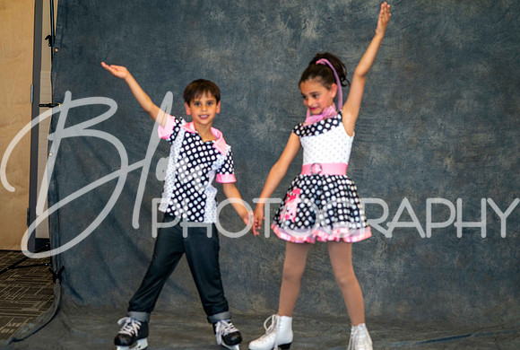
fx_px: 1273
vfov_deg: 15.6
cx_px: 250
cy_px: 177
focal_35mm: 88
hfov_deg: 23.1
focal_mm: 85
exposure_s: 1/200
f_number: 1.8
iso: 320
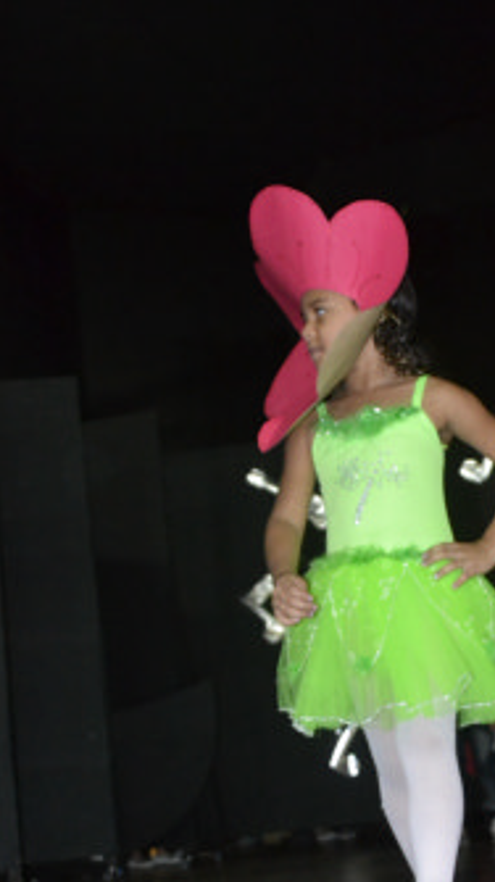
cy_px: 592
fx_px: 1426
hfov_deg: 19.6
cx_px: 352
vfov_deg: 34.0
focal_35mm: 61
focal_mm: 26
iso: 3200
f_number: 3.8
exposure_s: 1/60
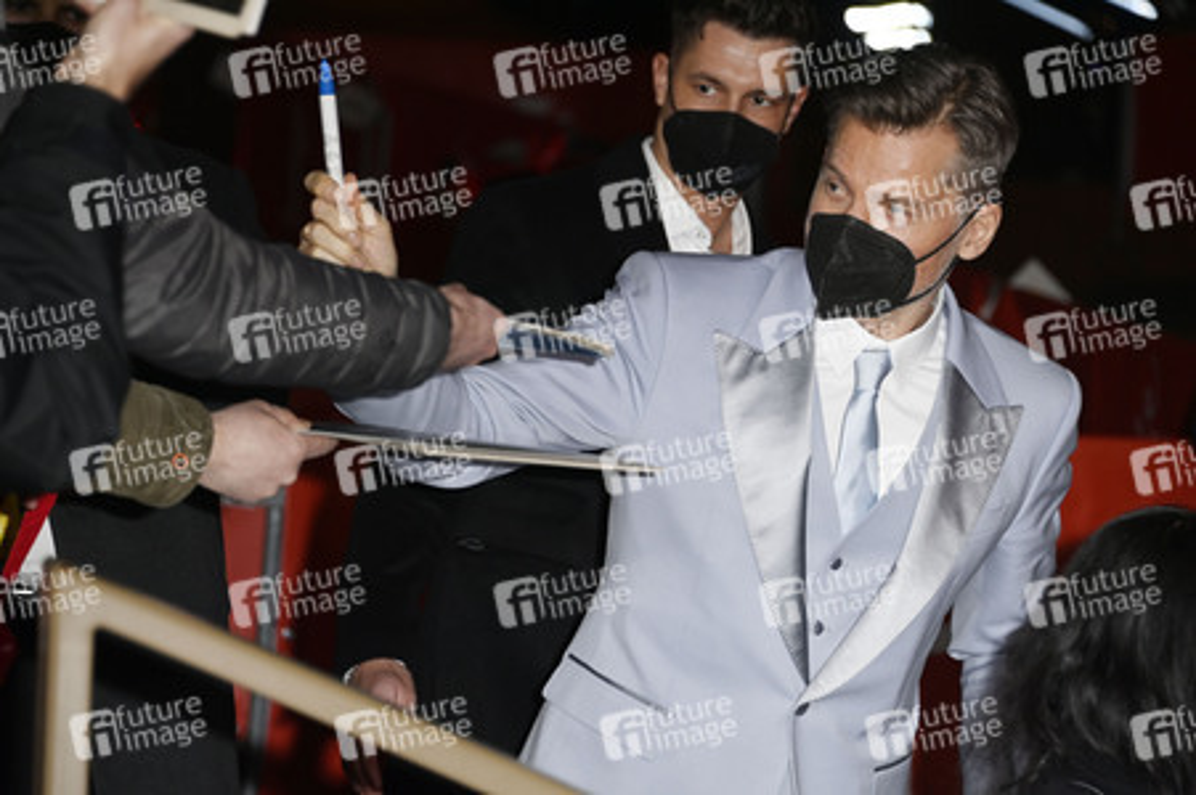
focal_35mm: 150
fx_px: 4980
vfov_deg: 9.1
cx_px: 598
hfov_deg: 13.7
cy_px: 398
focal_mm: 150
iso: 640
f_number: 5.6
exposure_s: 1/100
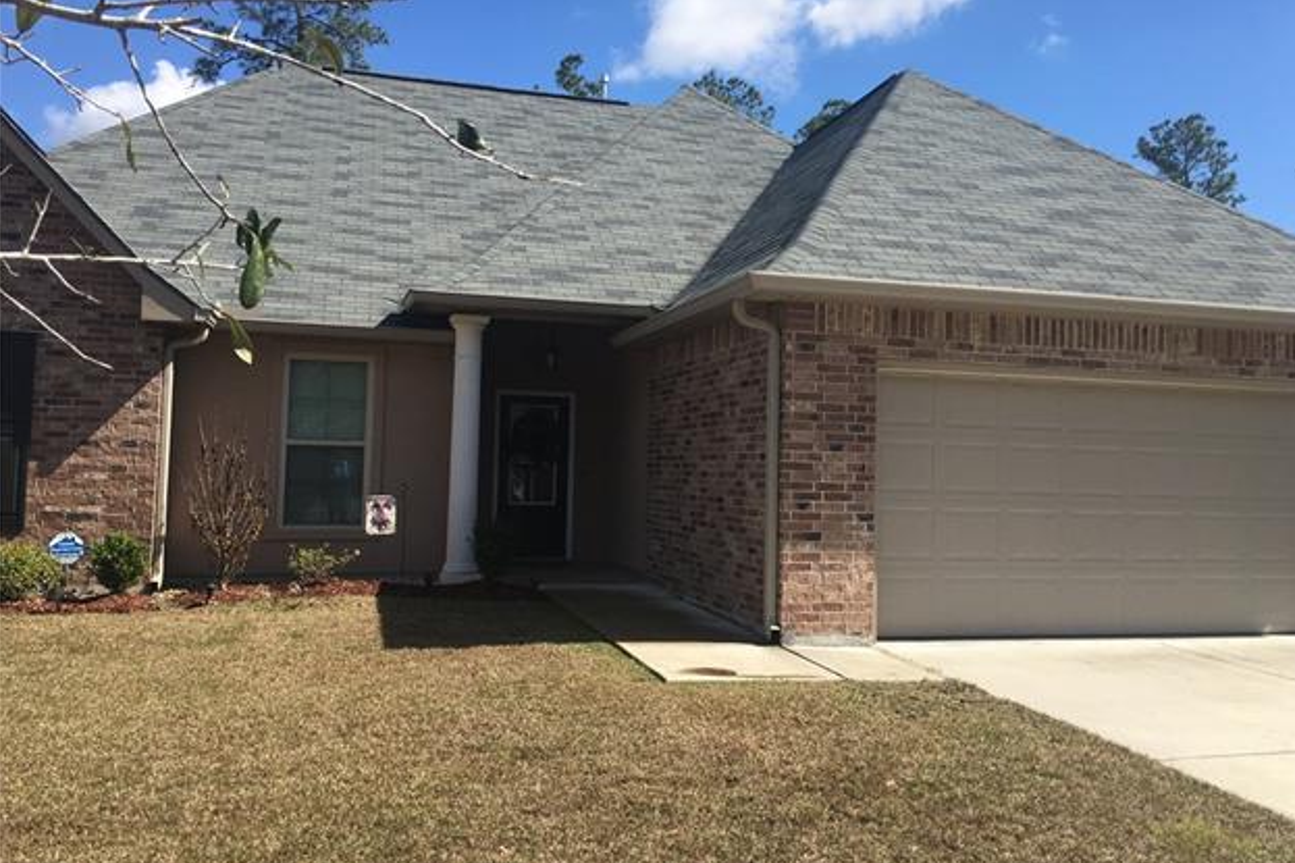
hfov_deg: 60.3
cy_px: 395
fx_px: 1115
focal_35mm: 31
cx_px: 663
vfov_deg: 42.3
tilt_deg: +4.0
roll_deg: -2.7
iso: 25
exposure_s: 1/1304
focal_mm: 4.15
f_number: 2.2
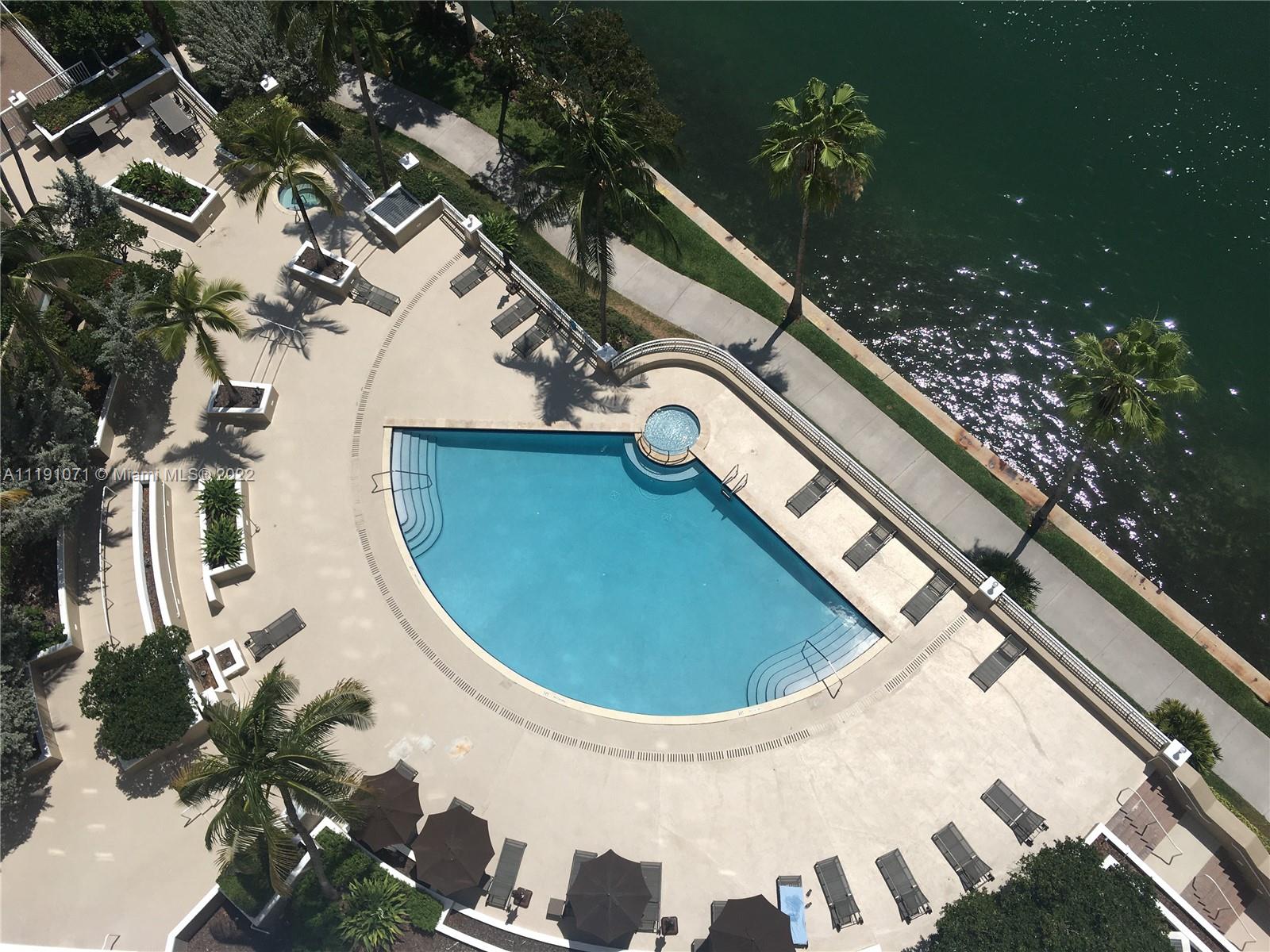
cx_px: 635
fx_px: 1064
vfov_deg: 48.2
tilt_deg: -64.8
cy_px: 476
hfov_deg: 61.7
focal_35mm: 29
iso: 25
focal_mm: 4.15
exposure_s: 1/4049
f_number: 2.2
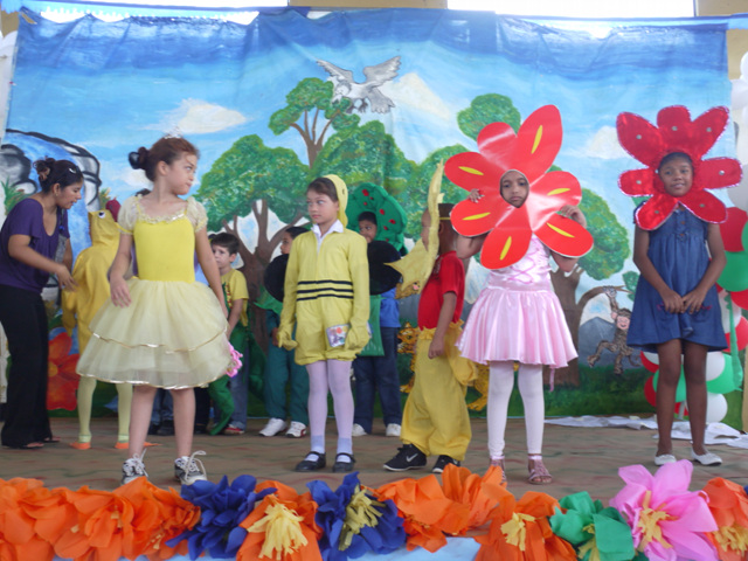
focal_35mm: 36
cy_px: 280
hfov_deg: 51.4
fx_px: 778
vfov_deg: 39.7
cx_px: 374
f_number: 4
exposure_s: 1/30
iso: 320
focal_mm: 18
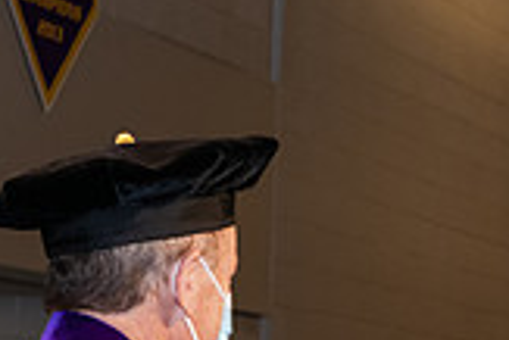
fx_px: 3113
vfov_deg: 6.2
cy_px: 485
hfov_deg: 9.3
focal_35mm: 220
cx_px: 447
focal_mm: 62
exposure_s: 1/200
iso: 1600
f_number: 6.3
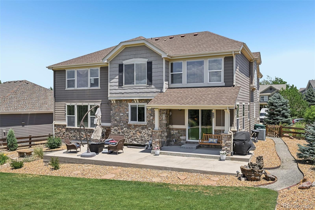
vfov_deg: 43.6
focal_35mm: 30
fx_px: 262
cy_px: 105
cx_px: 158
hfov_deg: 61.9
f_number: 10
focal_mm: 30
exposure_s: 1/60
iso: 64
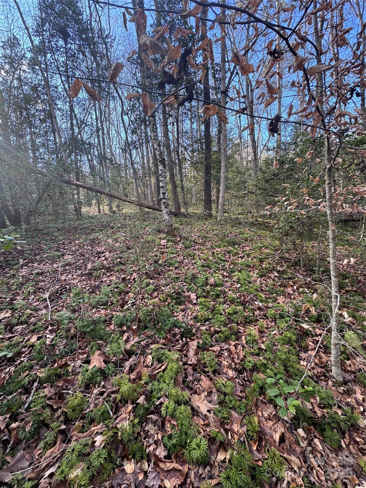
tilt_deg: -7.9
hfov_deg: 85.7
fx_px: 197
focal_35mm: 14
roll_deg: +3.2
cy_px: 244
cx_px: 183
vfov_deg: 102.1
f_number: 2.2
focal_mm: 2.22
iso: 50
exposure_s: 1/99
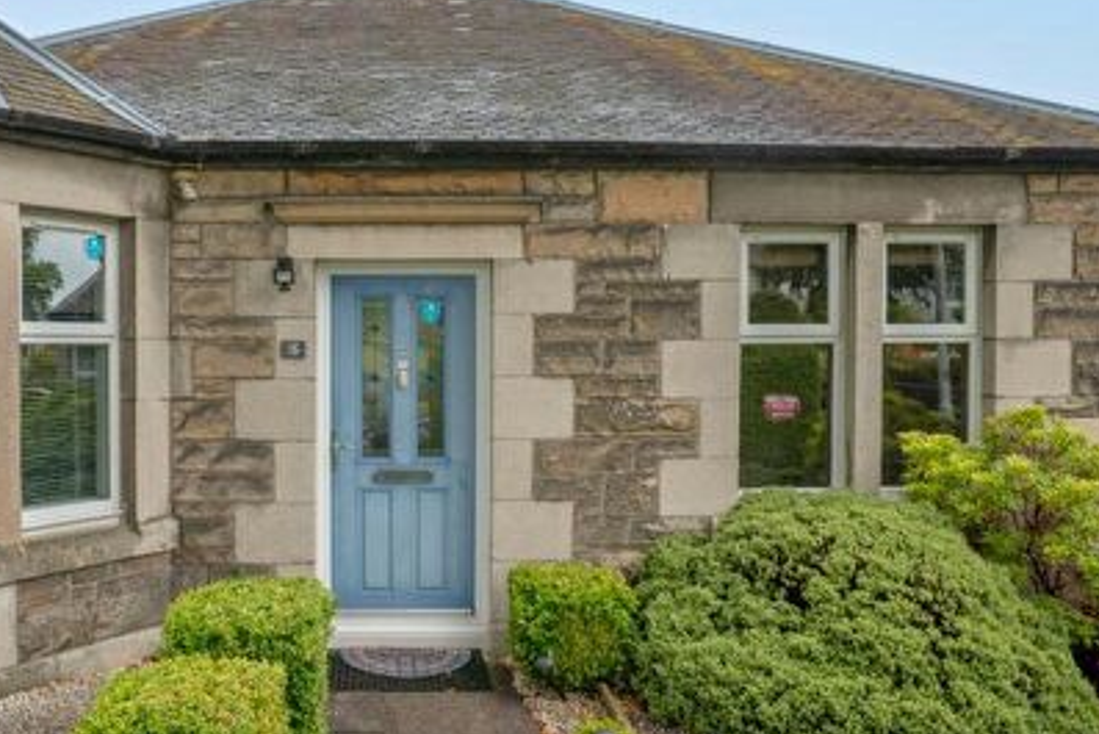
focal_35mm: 30
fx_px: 916
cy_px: 295
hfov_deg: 60.3
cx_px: 357
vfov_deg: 43.4
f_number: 7.1
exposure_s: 1/125
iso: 320
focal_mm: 17
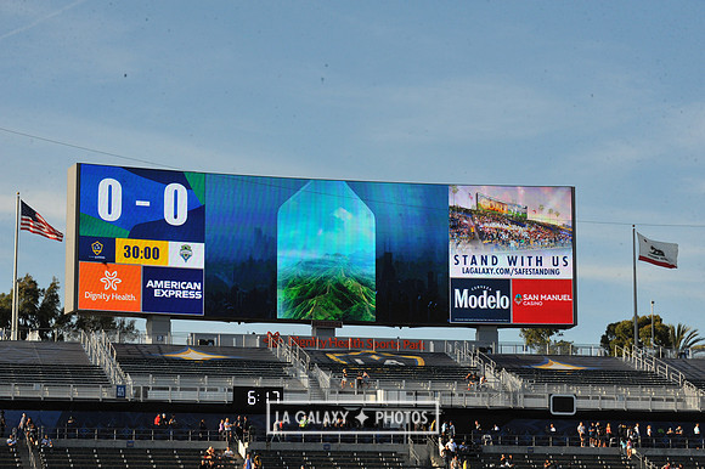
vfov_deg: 13.0
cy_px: 234
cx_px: 352
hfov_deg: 19.5
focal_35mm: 105
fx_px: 2055
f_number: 16
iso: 1600
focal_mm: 105
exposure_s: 1/1000
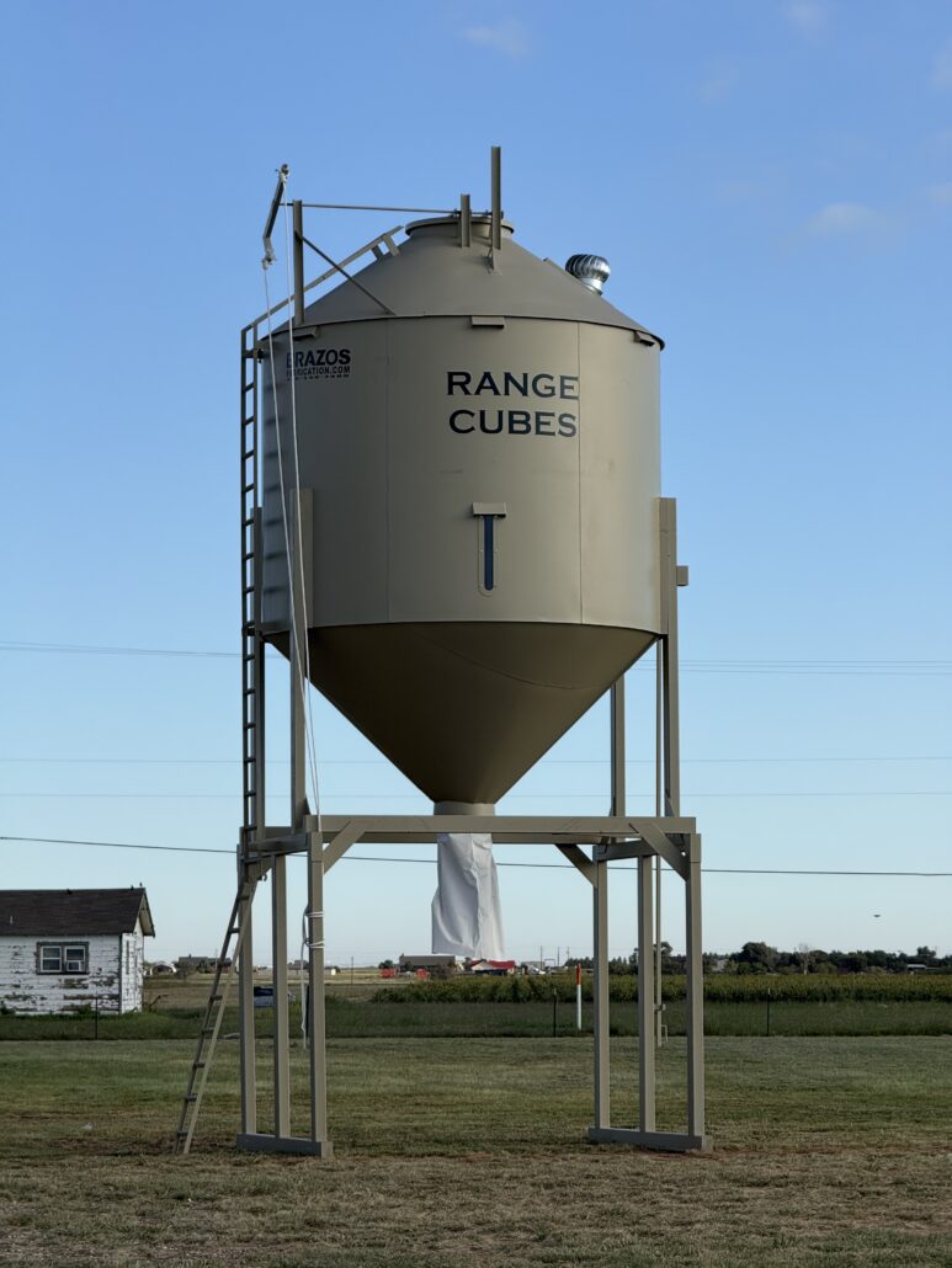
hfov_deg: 12.4
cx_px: 476
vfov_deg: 16.4
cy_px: 634
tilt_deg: +5.1
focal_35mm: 120
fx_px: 4398
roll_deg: -0.2
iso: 50
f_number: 2.8
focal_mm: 15.66
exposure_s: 1/1271
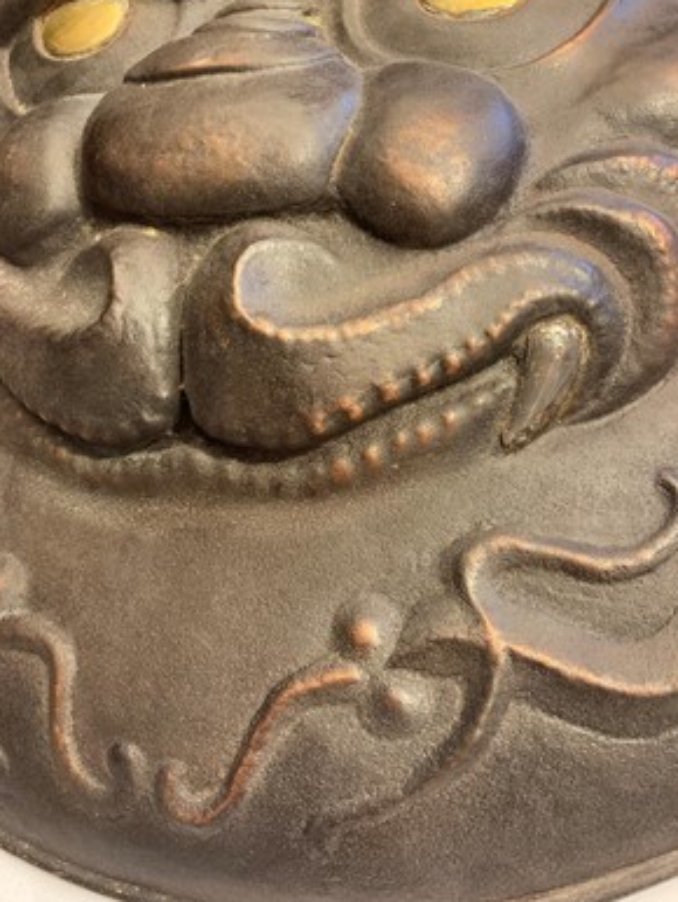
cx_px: 339
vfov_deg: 61.6
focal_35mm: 29
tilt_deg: -56.9
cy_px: 439
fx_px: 757
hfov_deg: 48.3
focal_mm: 3.99
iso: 320
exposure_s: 1/33
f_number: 1.8
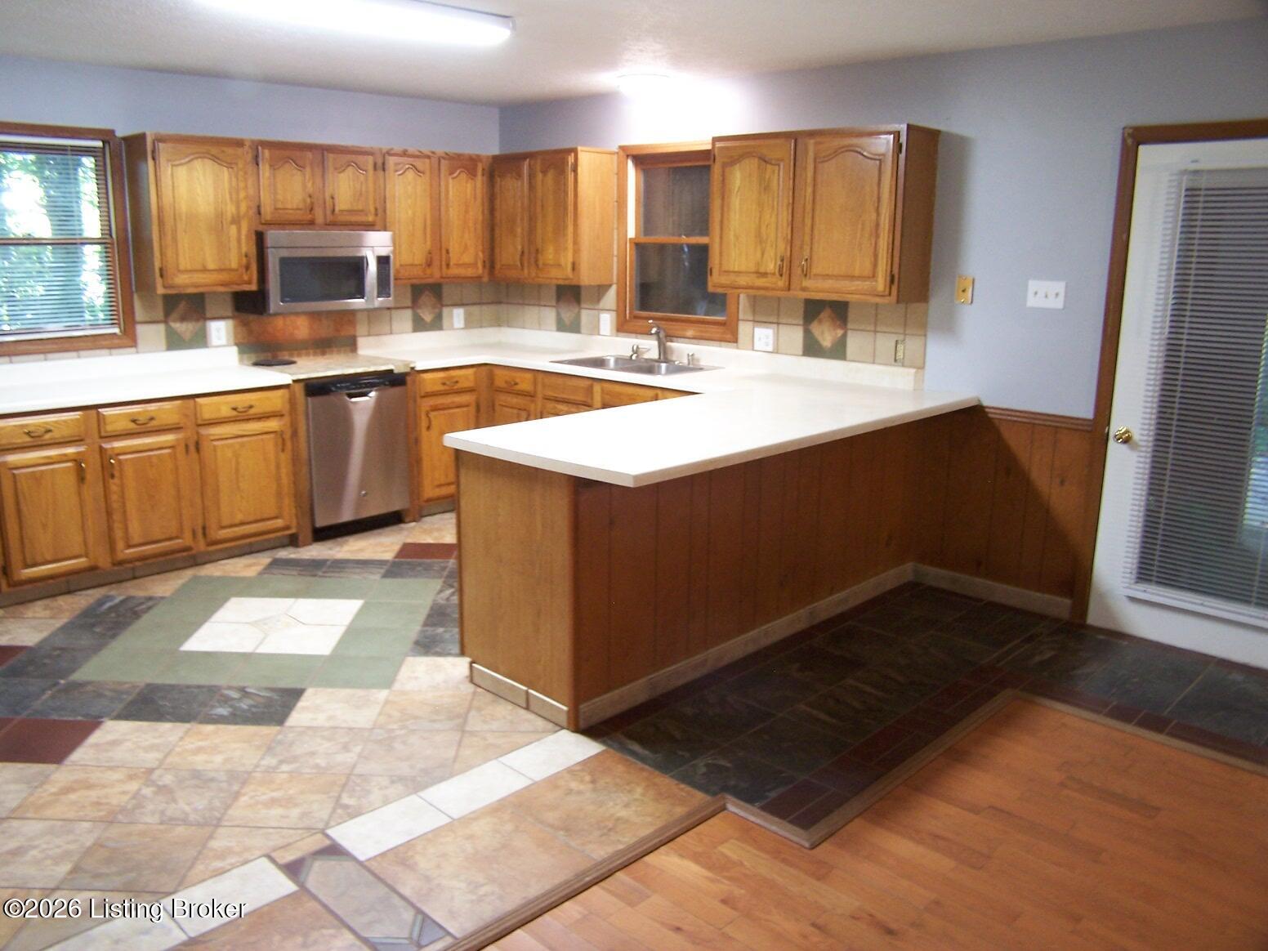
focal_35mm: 38
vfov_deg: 37.7
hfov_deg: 49.0
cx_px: 634
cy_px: 476
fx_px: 1392
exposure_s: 1/8
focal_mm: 6.3
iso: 140
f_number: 2.8
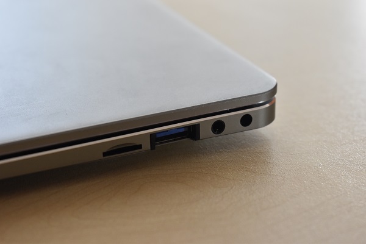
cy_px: 122
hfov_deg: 24.6
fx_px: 839
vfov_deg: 16.6
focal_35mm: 82
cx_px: 183
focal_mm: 55
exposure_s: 1/160
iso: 1600
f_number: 5.6
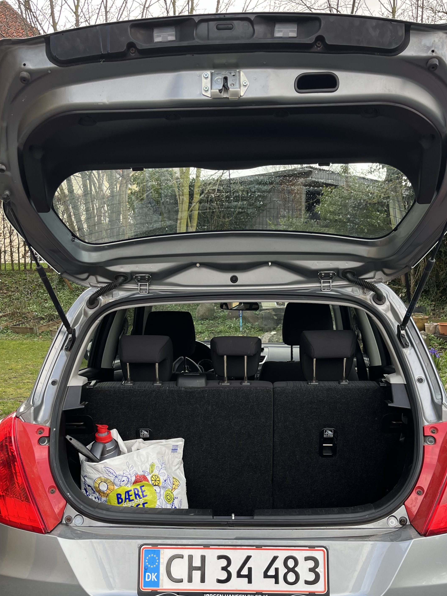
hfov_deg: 38.7
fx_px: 637
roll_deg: +0.8
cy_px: 383
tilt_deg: -11.0
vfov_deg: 49.5
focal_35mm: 37
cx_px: 222
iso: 50
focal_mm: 5.1
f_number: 1.6
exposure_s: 1/416
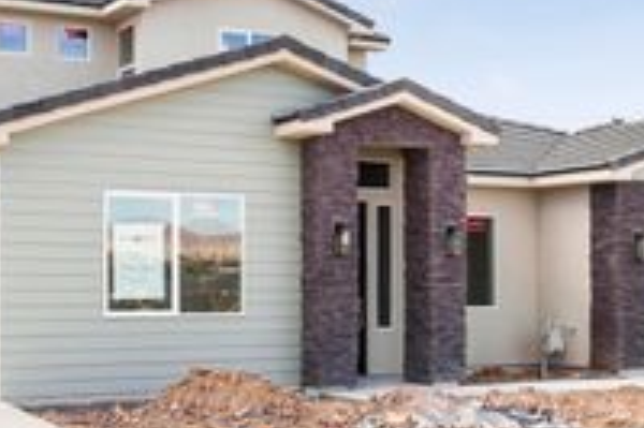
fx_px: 1251
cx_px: 457
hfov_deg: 28.6
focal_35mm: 70
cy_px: 278
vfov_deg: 19.4
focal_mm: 28
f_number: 9
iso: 250
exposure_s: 1/125
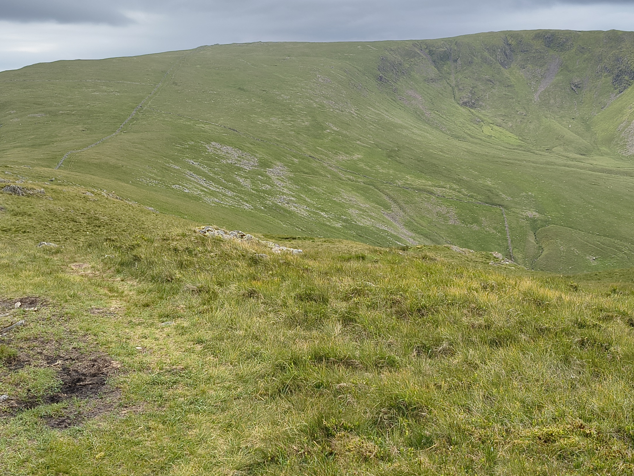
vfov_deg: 32.0
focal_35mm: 45
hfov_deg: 42.1
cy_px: 299
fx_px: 824
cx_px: 313
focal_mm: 5.56
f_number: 1.8
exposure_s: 1/1109
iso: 101
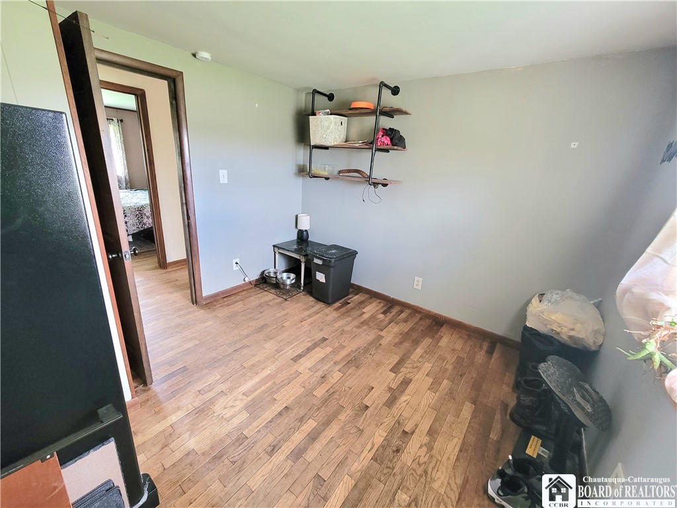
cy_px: 254
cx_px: 338
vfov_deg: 89.9
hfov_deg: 106.2
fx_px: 254
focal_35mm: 13
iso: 400
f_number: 2.2
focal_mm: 2.2
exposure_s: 1/30
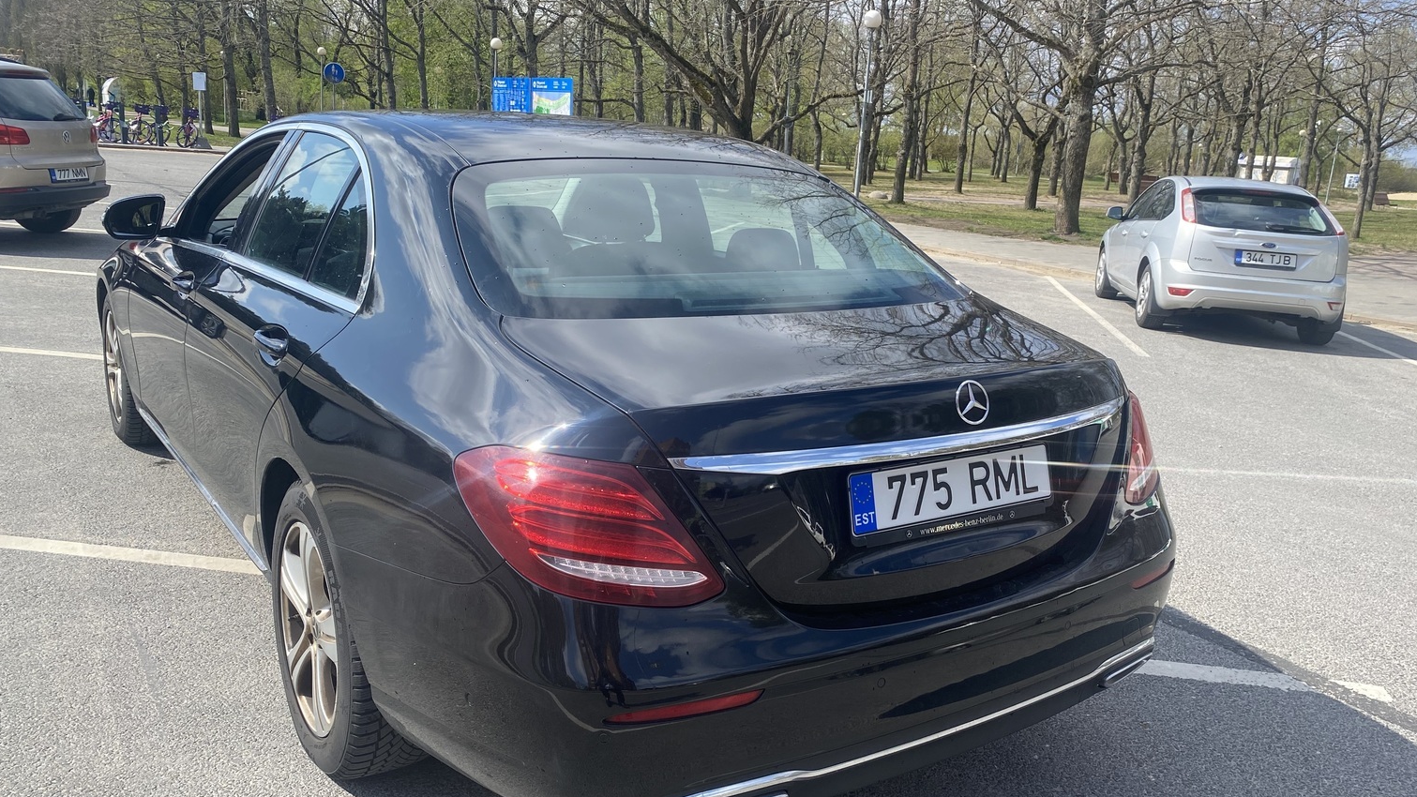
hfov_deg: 64.3
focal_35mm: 30
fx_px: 1127
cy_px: 408
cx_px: 747
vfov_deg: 38.9
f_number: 1.8
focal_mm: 4.25
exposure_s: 1/1727
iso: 32
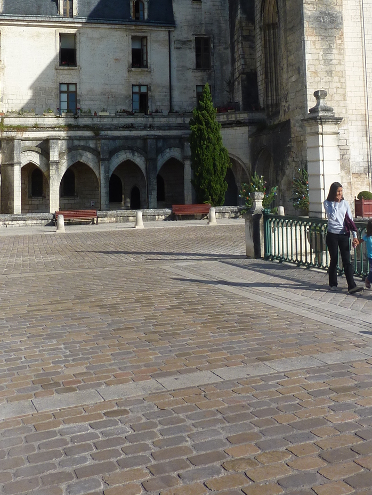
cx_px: 209
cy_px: 116
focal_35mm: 43
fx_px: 616
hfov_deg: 33.6
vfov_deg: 42.3
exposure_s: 1/400
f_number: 5
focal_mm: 4.1
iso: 80
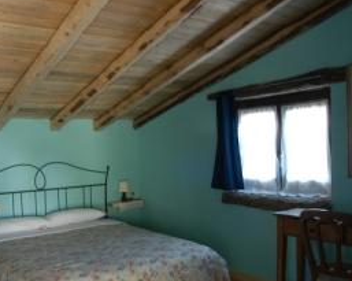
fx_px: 383
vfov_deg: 39.9
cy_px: 178
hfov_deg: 48.7
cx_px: 123
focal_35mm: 37
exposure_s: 1/6
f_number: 8
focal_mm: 15
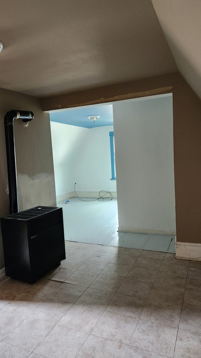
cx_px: 87
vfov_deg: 71.9
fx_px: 247
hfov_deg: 44.3
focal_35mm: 26
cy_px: 185
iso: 800
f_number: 1.8
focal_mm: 5.4
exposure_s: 1/120
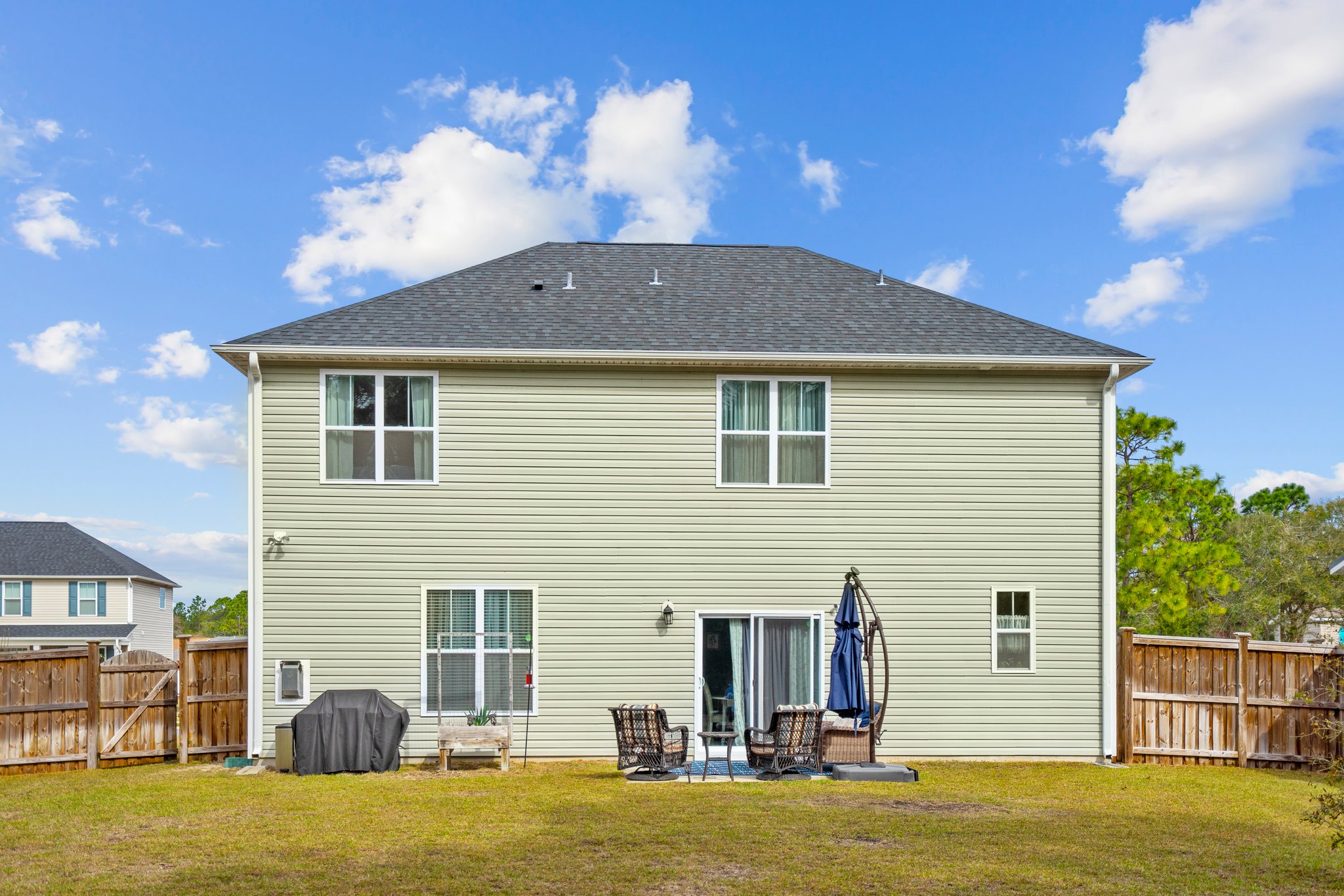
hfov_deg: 54.4
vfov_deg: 37.8
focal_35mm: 35
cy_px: 448
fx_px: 1306
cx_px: 672
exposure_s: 1/1250
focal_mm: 35
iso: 100
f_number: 4
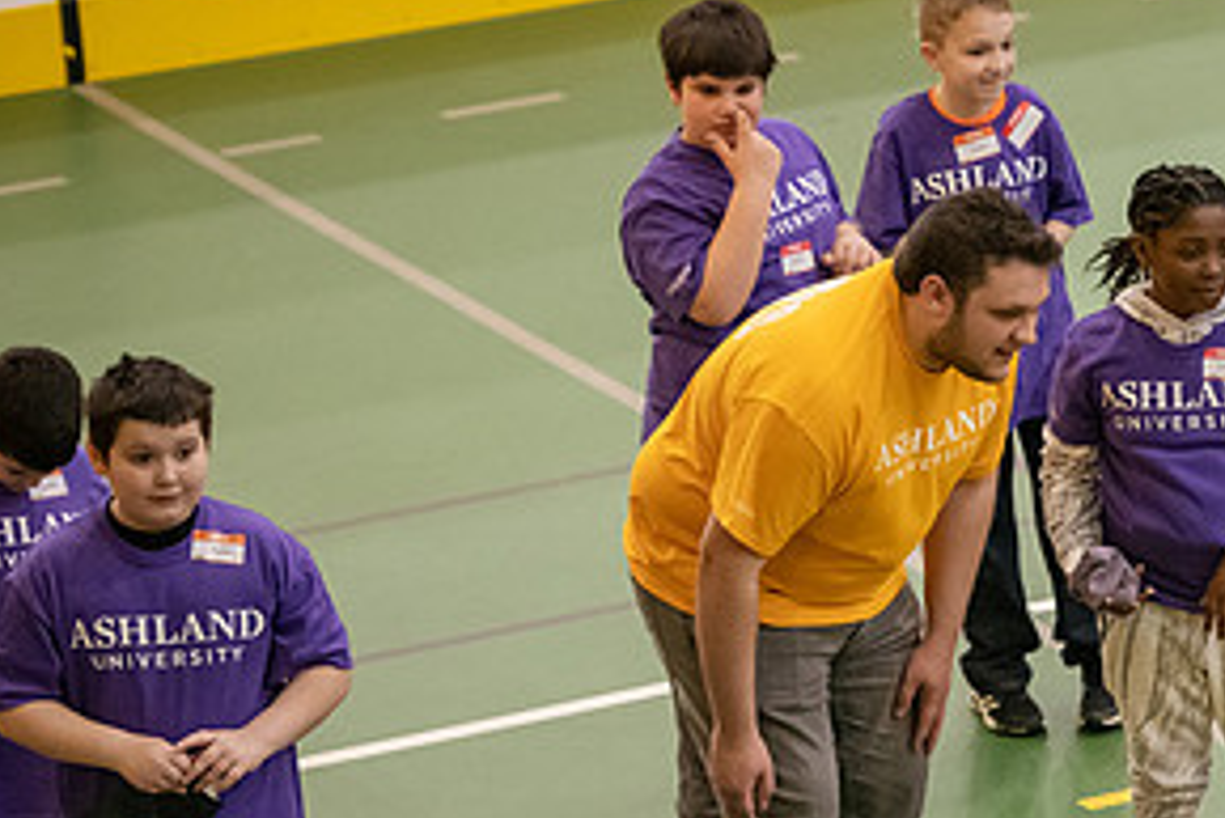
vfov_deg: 5.6
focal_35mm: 245
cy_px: 621
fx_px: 8341
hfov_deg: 8.4
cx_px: 1144
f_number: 3.2
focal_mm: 122
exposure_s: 1/200
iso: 5000
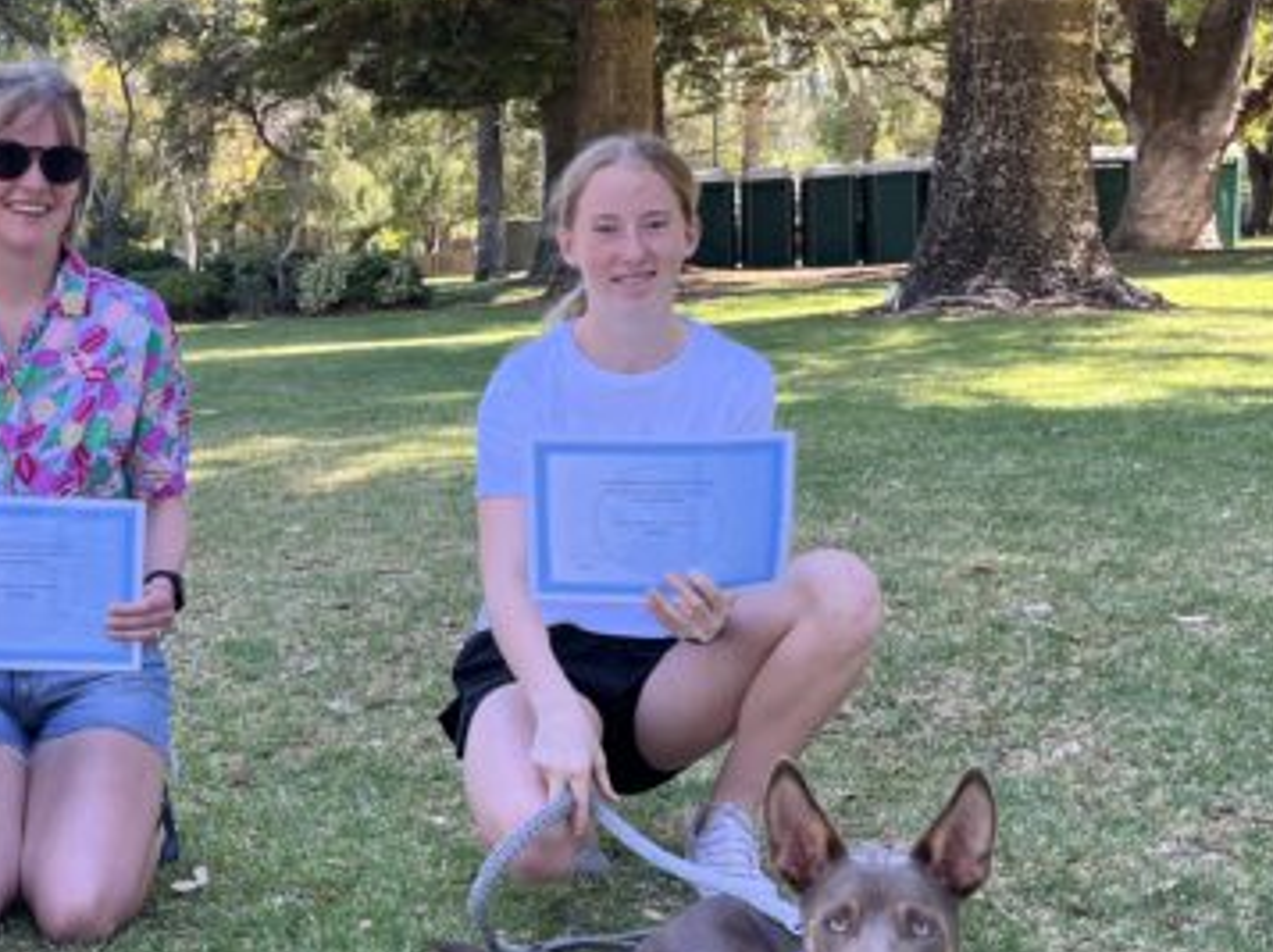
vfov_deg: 26.0
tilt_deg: -5.6
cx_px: 143
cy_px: 517
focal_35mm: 56
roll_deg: -0.3
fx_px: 2057
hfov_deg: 32.8
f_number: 1.6
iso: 50
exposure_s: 1/254
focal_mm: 5.1
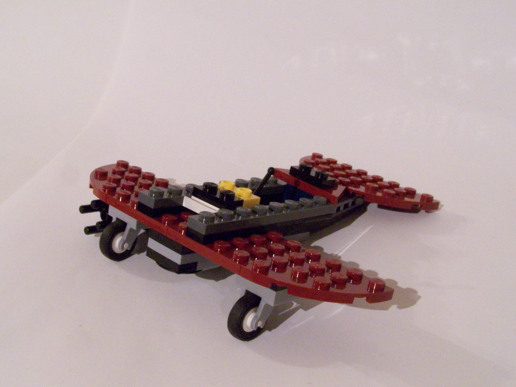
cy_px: 194
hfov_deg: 37.5
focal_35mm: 51
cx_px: 258
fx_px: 760
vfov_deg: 28.6
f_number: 8
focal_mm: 8.5
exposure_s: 1/2
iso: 400
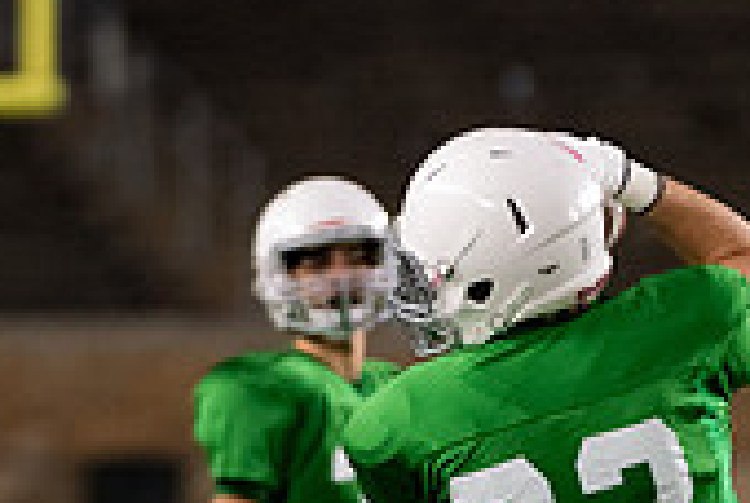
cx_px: 613
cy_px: 470
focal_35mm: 953
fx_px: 19889
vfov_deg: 1.4
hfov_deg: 2.2
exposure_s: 1/500
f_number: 4
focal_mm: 280
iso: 4000
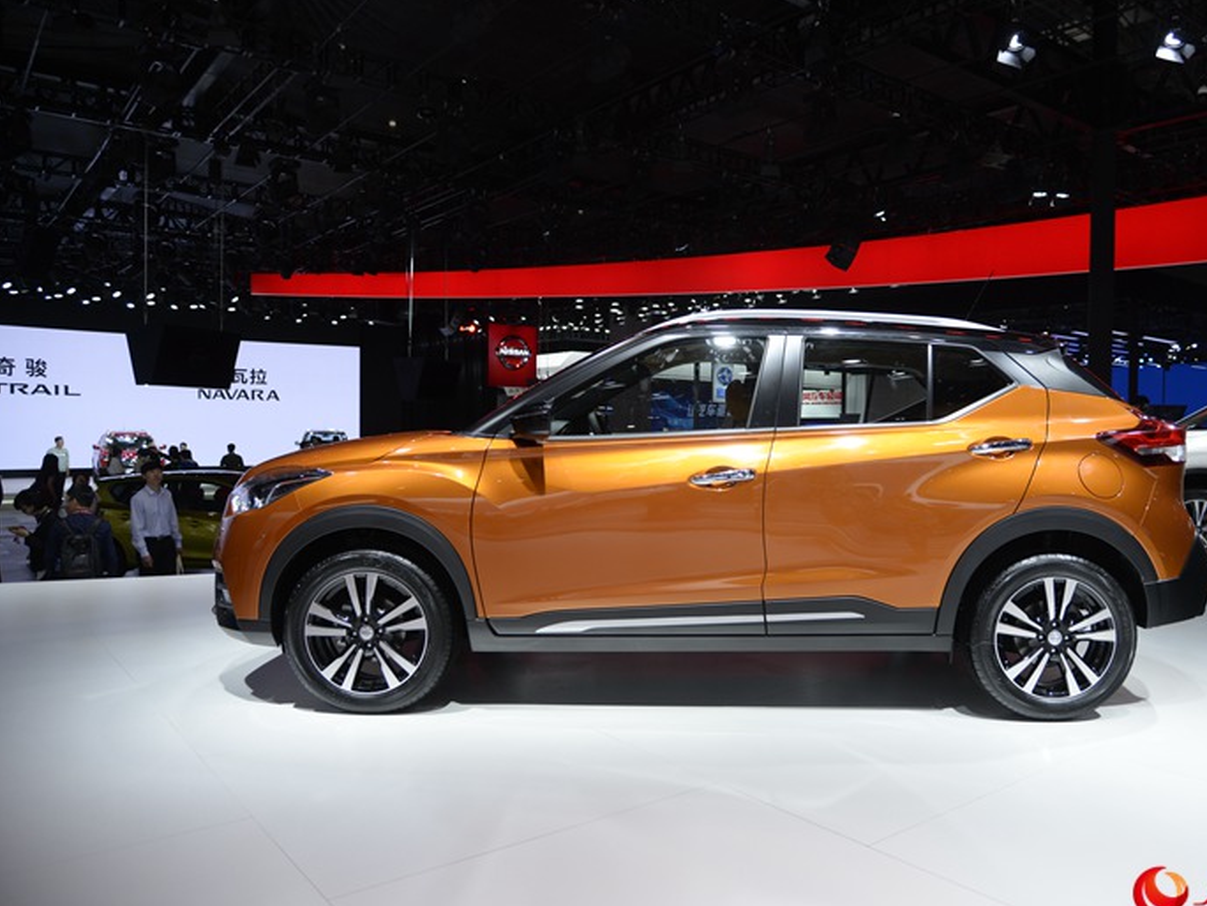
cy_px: 460
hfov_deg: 64.9
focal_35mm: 27
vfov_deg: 51.4
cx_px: 704
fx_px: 941
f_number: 4
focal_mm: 24
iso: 640
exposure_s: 1/200
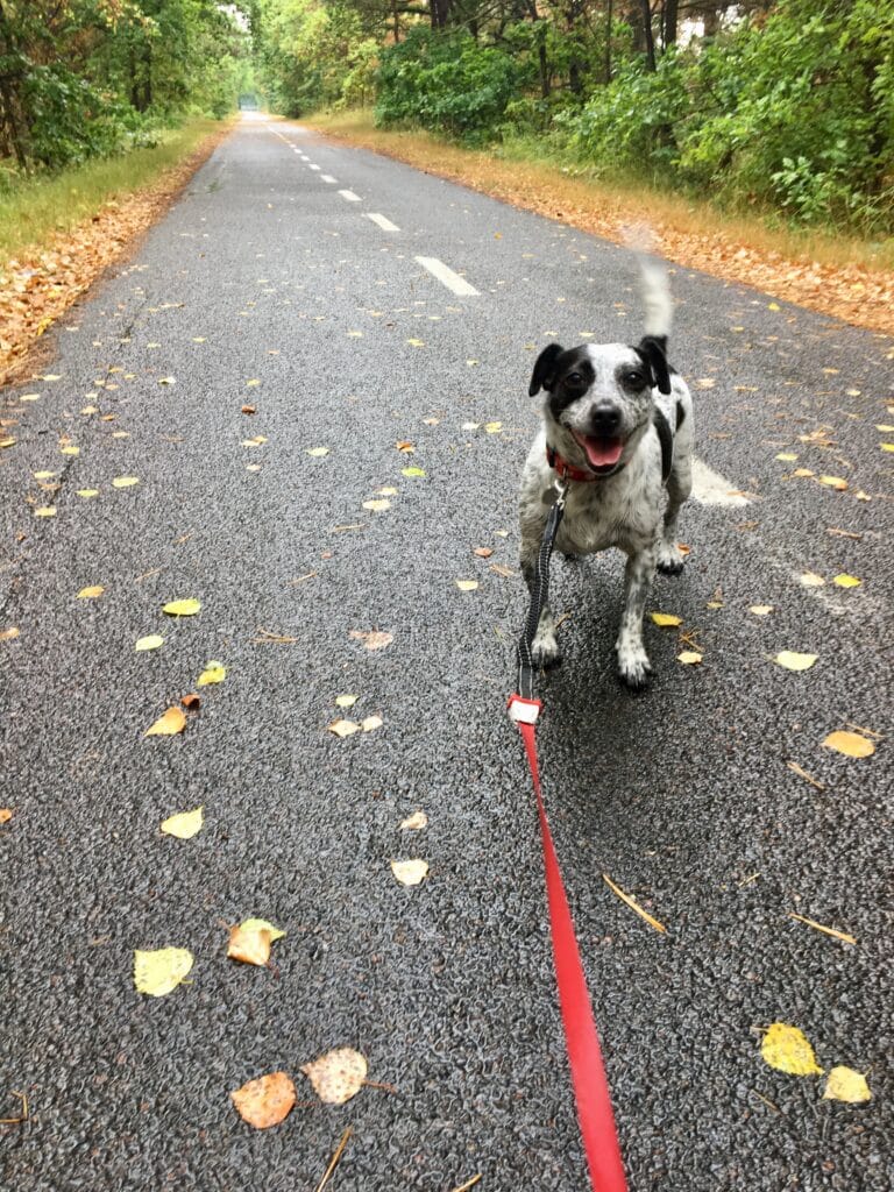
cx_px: 447
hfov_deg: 48.2
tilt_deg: -24.3
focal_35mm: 29
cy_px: 596
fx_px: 999
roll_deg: -1.9
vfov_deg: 61.7
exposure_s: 1/100
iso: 40
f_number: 2.2
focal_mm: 4.15
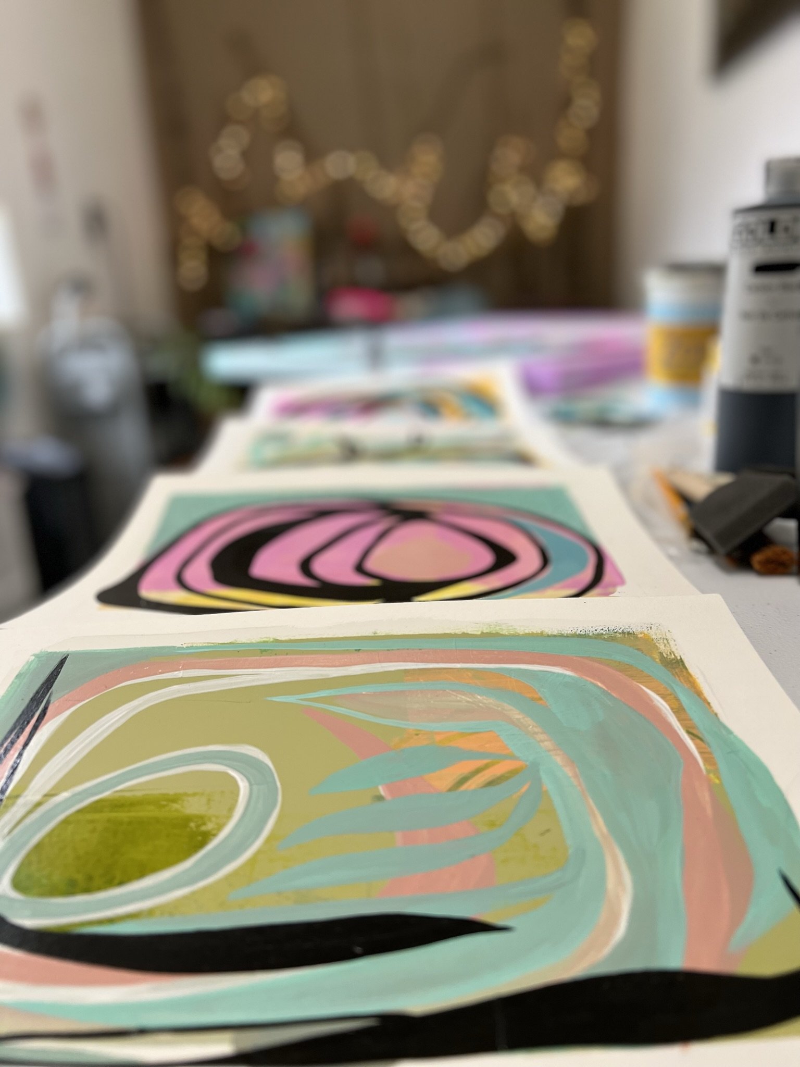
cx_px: 400
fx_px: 801
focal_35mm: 26
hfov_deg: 53.1
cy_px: 534
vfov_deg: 67.3
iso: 80
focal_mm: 5.7
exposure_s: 1/120
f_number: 1.5
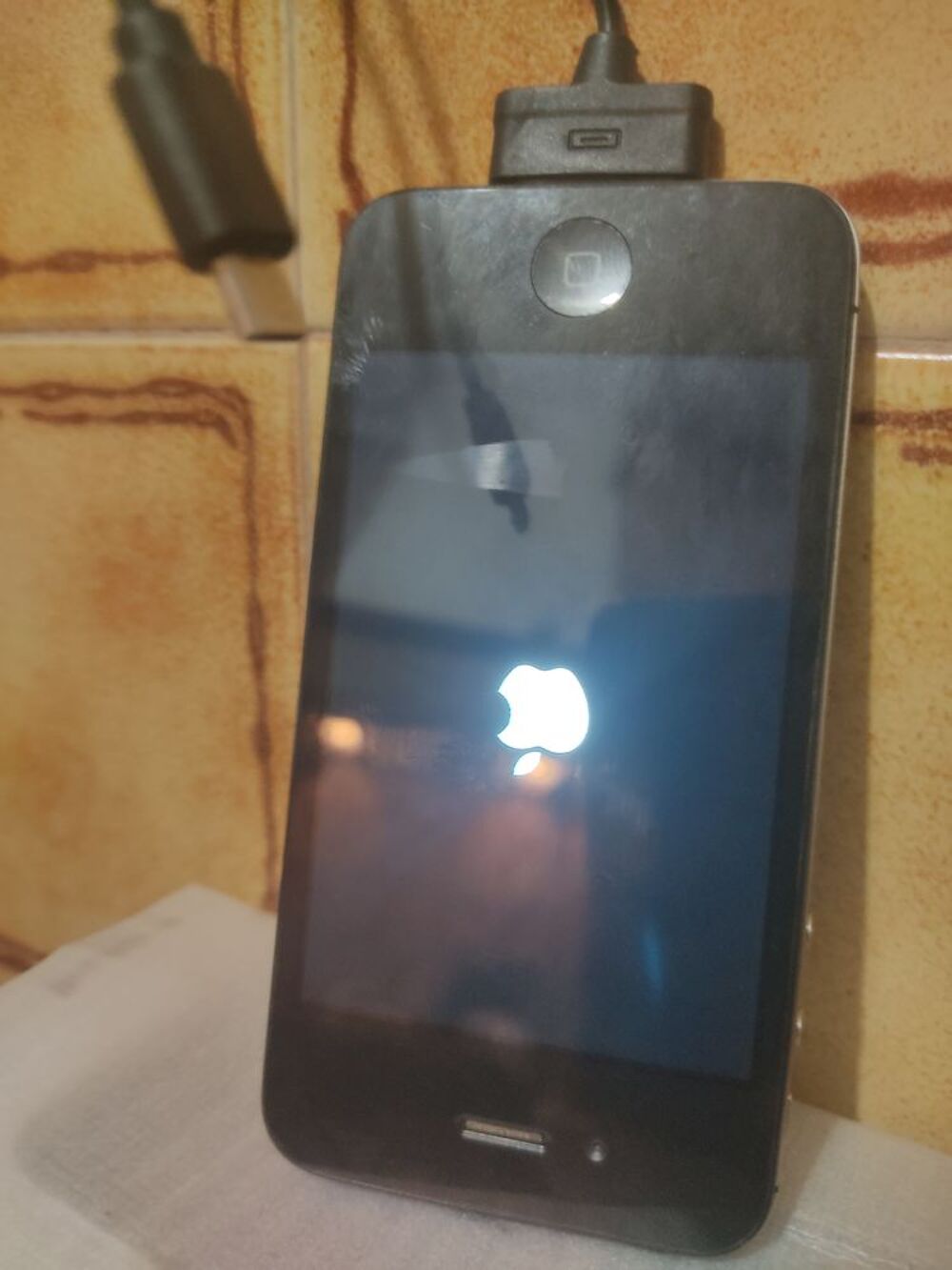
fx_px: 953
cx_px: 476
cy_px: 635
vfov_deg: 67.3
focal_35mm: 26
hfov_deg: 53.1
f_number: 1.79
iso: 701
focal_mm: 4.74
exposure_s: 1/17
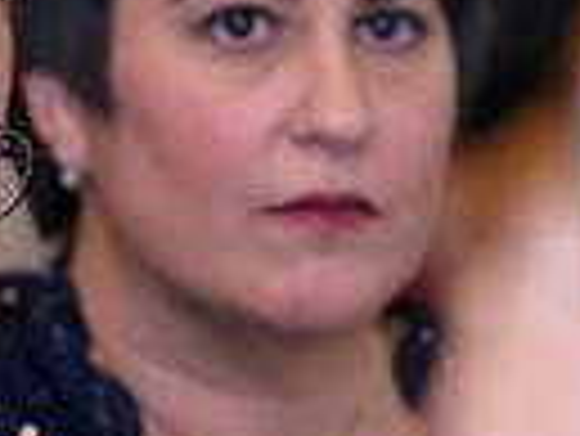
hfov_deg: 2.5
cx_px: -139
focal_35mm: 798
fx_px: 13383
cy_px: 187
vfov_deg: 1.9
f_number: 3.2
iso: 1600
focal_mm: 185
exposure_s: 1/125
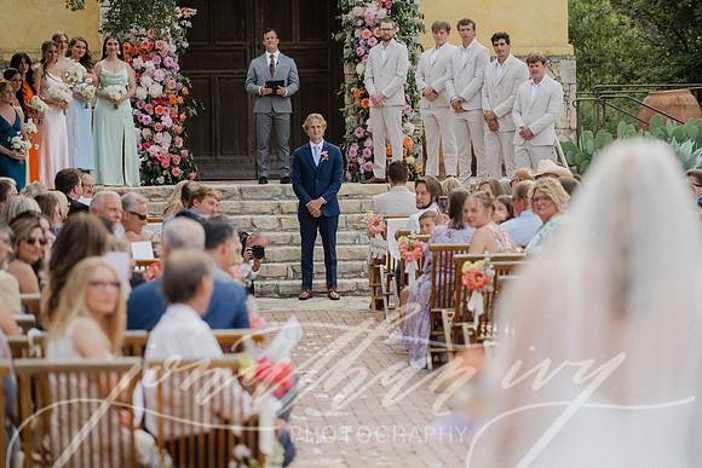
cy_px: 234
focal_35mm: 122
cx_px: 351
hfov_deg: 16.8
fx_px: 2379
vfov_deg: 11.2
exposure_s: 1/2000
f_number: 2.8
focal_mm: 122
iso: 360
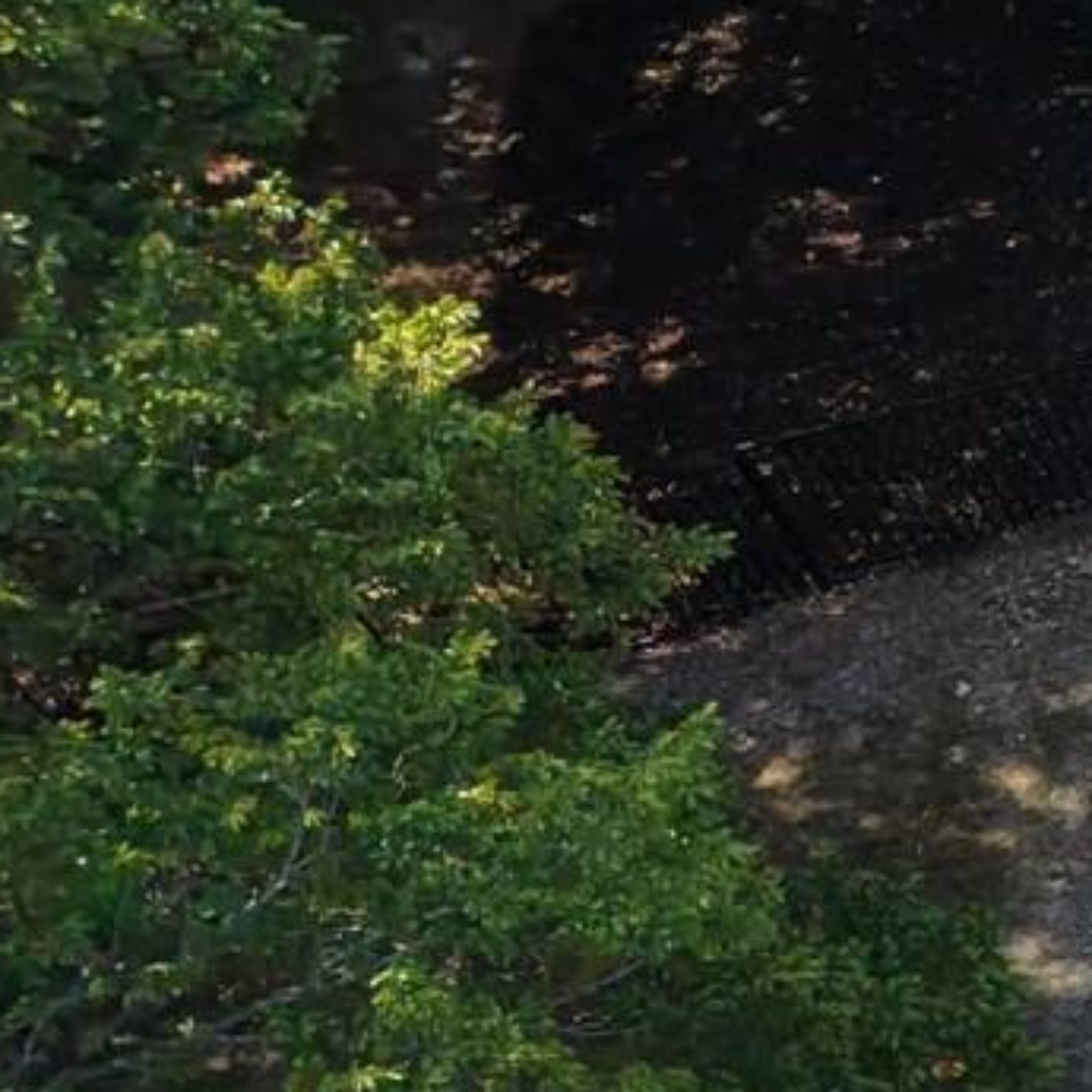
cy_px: 1361
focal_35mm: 126
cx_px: 3153
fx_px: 4497
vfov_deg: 13.4
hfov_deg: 10.4
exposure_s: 1/1000
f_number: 1.8
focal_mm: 8.67
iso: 100
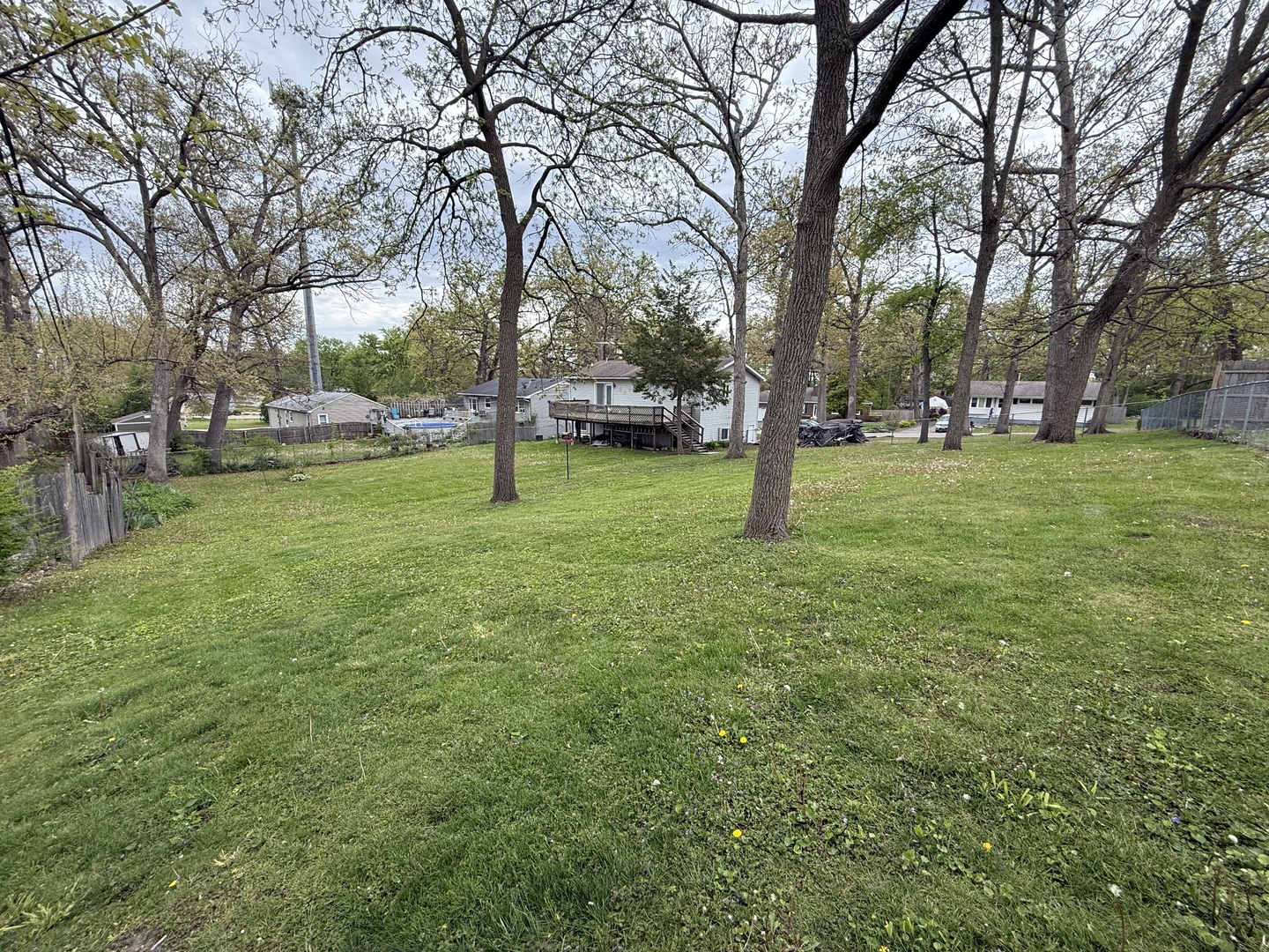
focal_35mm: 14
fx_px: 513
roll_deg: -0.3
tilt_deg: -10.0
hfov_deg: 102.1
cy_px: 476
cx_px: 634
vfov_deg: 85.7
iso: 64
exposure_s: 1/559
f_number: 2.2
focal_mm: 2.22
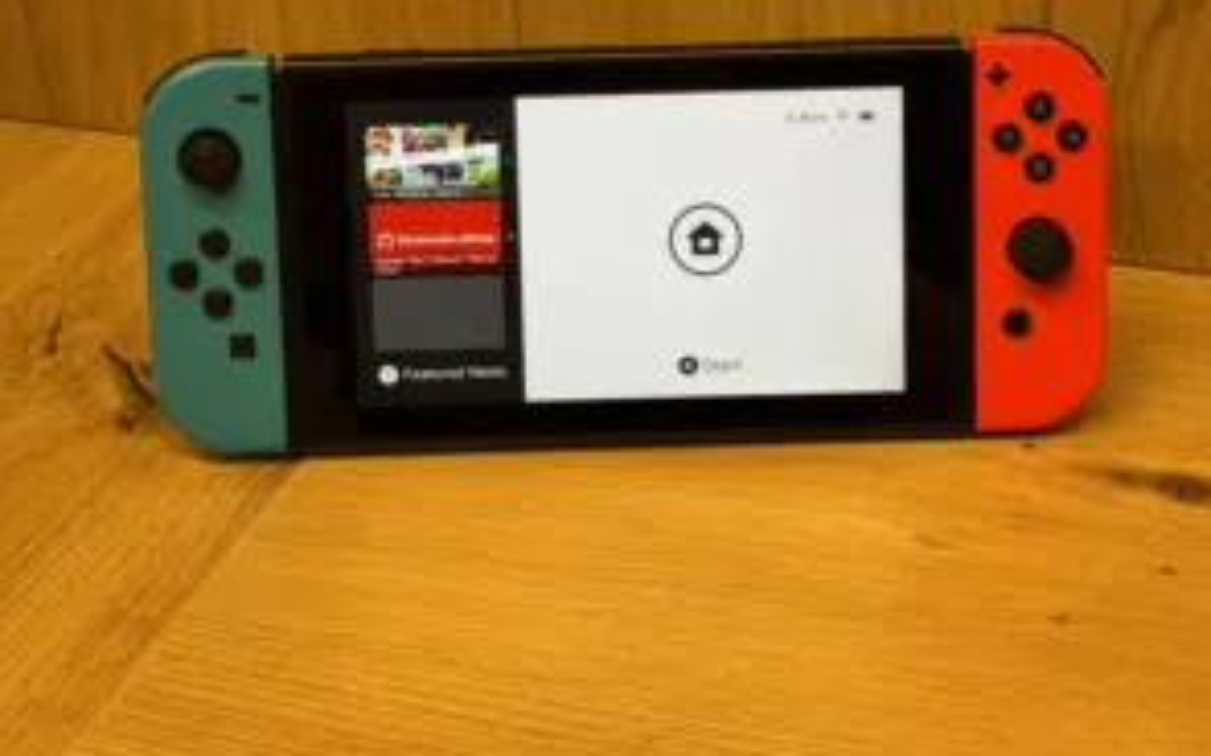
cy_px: 152
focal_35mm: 69
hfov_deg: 29.8
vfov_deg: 18.7
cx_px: 612
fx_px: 2276
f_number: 1.78
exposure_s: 1/50
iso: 80
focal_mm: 6.76
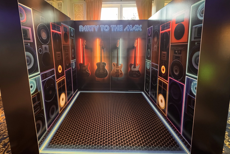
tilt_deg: -8.4
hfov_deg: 93.1
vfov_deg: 69.8
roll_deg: +0.7
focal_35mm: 17
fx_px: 109
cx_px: 106
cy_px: 62
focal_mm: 2.22
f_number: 2.2
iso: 1250
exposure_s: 1/40
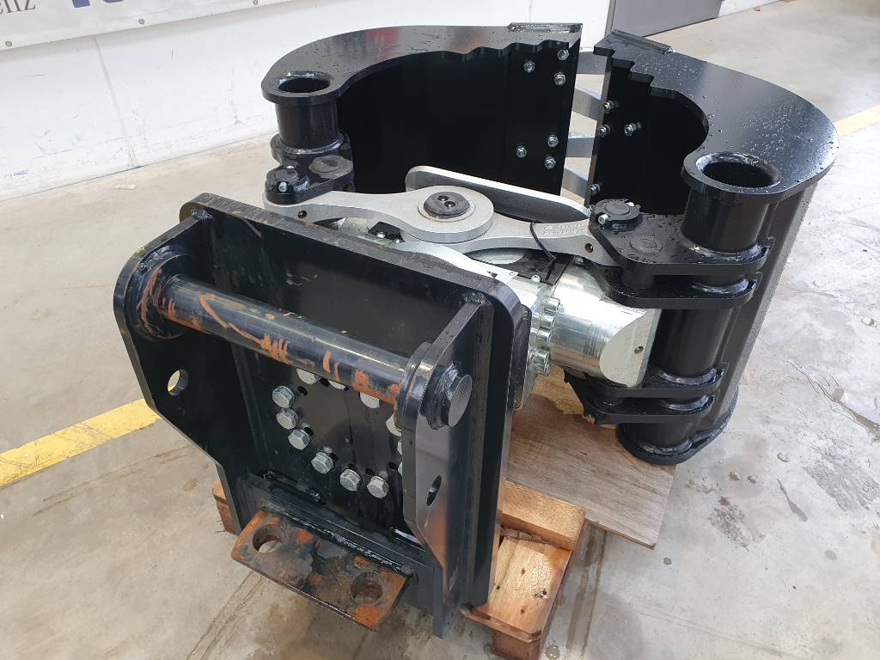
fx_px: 661
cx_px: 440
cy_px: 330
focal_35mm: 26
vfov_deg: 53.1
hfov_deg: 67.3
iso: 125
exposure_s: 1/100
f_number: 2.4
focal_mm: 4.32
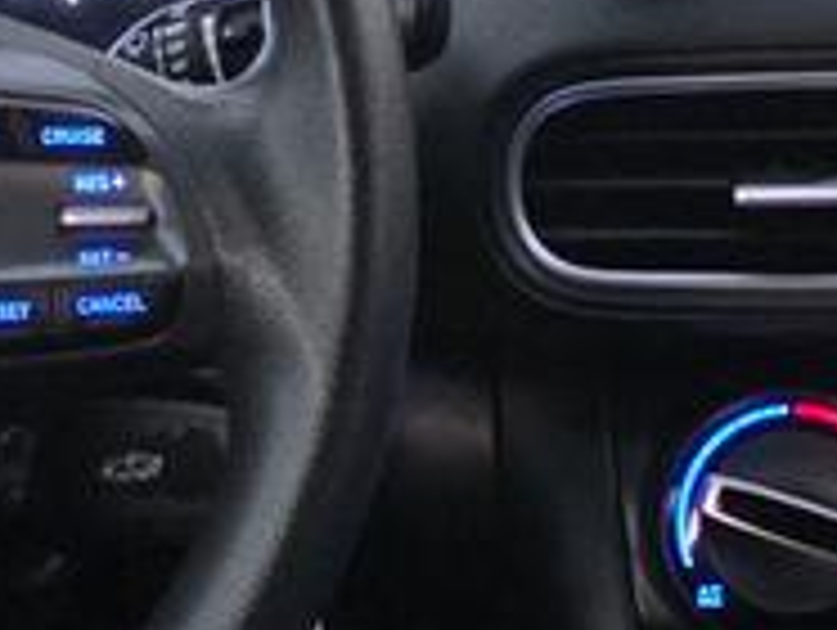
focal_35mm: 158
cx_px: 549
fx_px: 3825
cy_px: 216
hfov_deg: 12.5
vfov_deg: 9.4
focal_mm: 6.25
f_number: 1.7
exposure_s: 1/40.1
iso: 1600
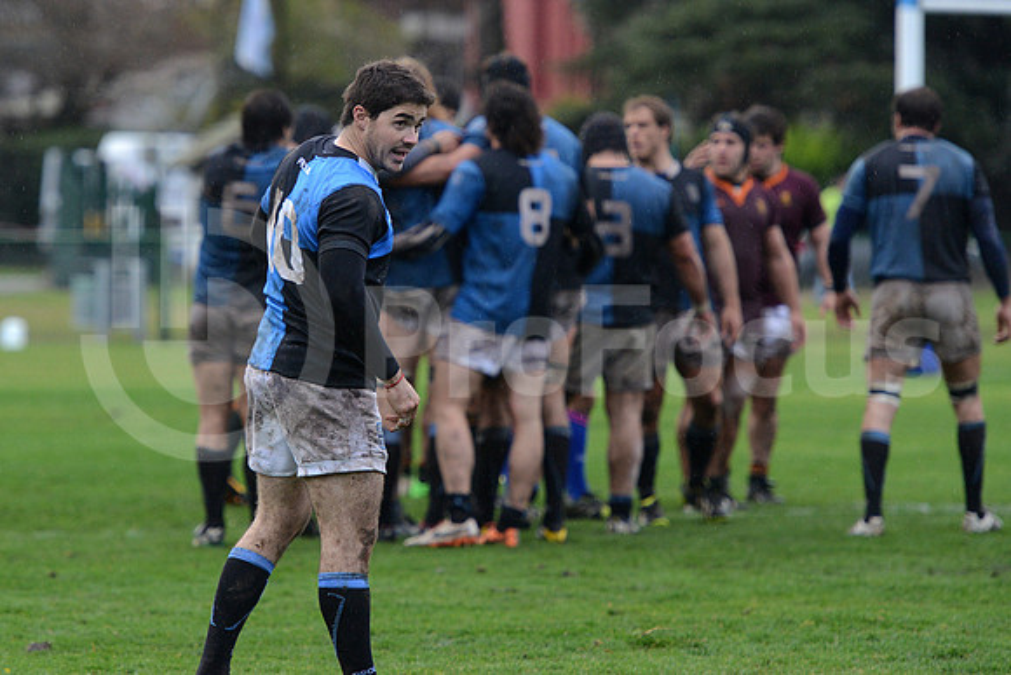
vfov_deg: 6.2
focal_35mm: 220
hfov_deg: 9.4
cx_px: 506
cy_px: 338
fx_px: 6179
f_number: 4
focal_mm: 220
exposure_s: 1/500
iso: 2000
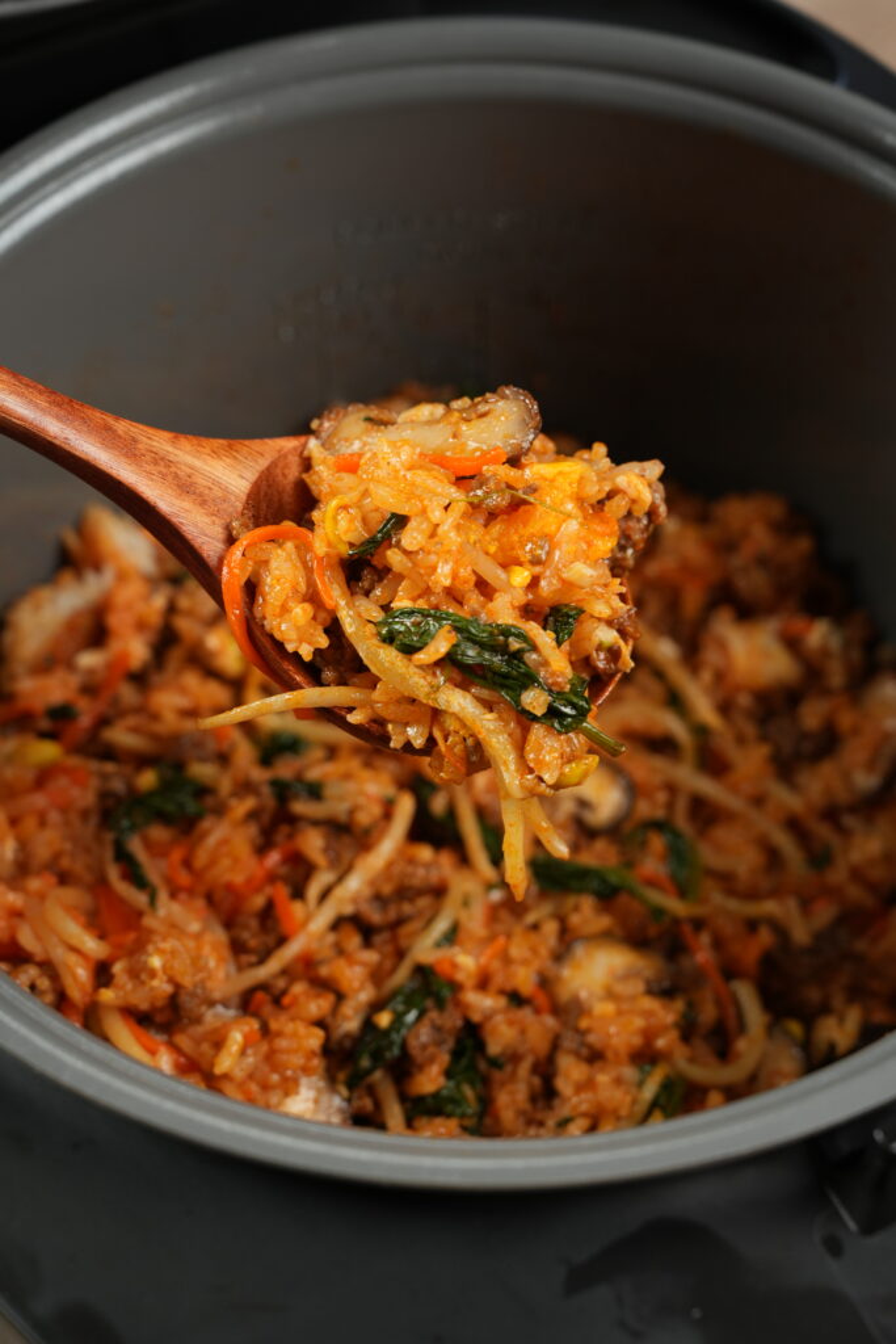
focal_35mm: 56
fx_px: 2090
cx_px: 448
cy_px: 672
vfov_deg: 35.6
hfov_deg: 24.2
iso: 500
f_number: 6.3
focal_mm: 56
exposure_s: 1/60
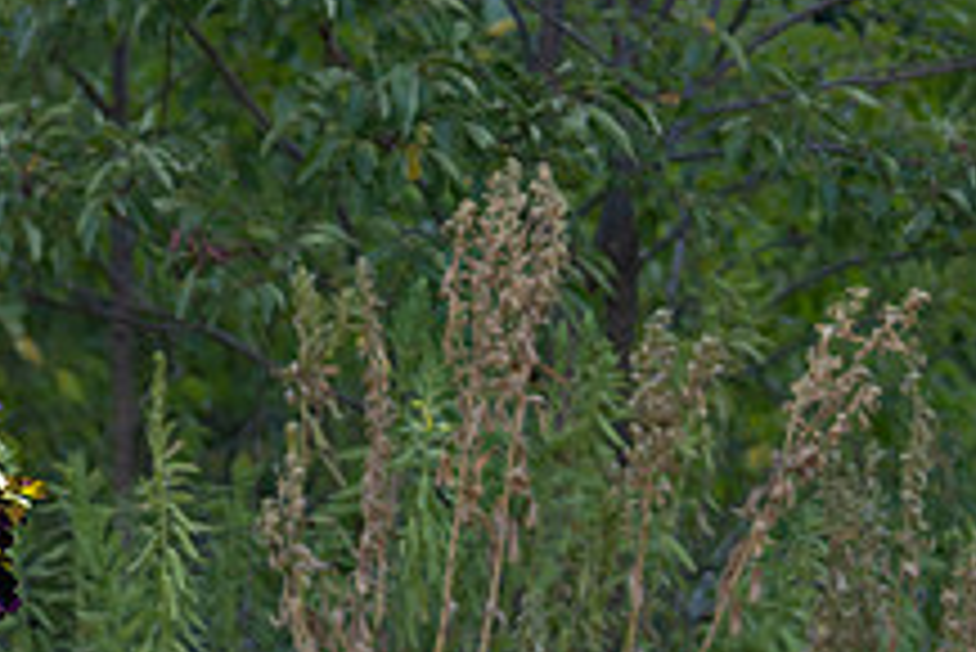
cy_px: 554
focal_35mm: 207
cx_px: -324
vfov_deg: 6.6
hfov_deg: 9.7
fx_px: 5616
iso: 160
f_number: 2.8
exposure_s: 1/320
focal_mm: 70
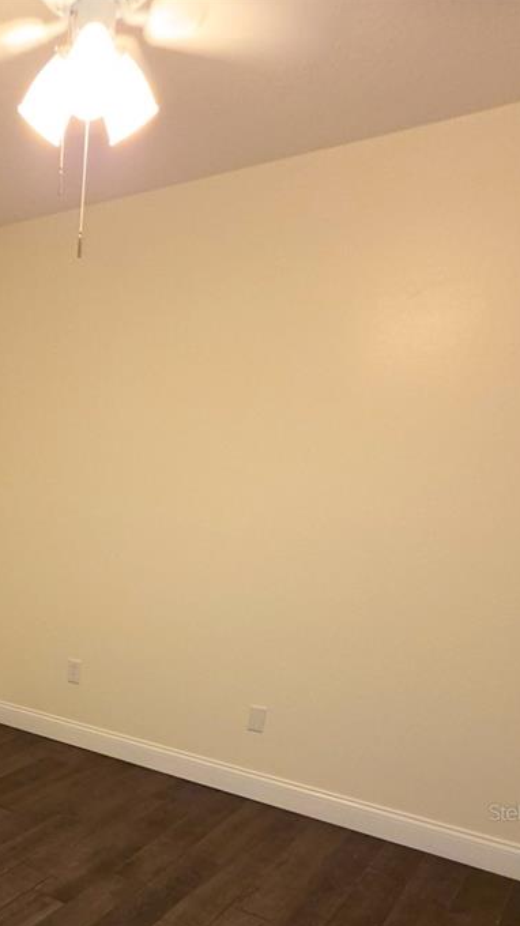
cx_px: -27
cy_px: 812
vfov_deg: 63.5
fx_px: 613
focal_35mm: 25
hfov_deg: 39.2
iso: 125
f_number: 1.9
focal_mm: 2.2
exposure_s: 1/60
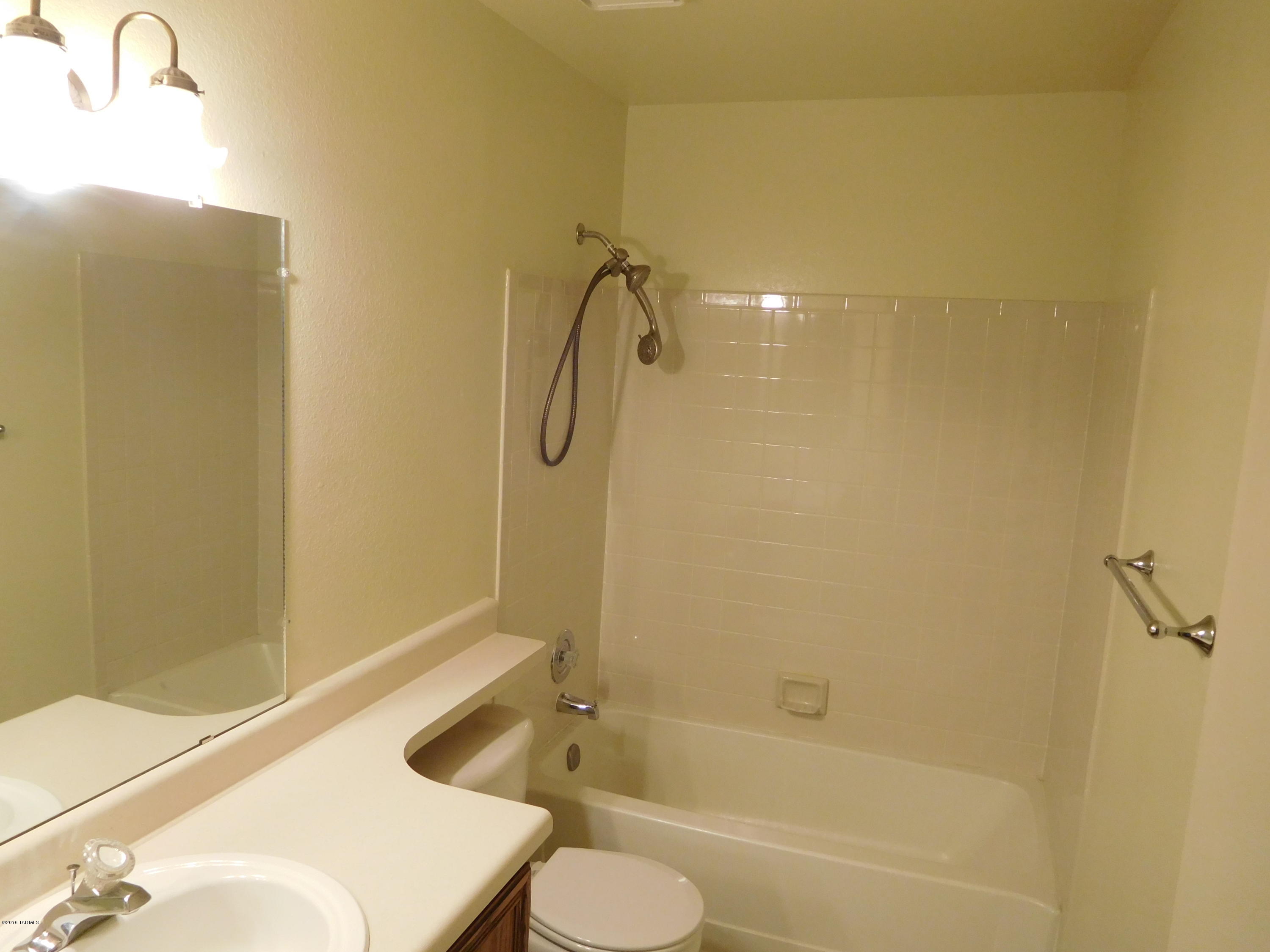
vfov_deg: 54.9
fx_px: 917
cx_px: 635
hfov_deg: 69.4
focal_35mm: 25
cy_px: 476
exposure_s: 1/30
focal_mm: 4.5
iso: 280
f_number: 3.4
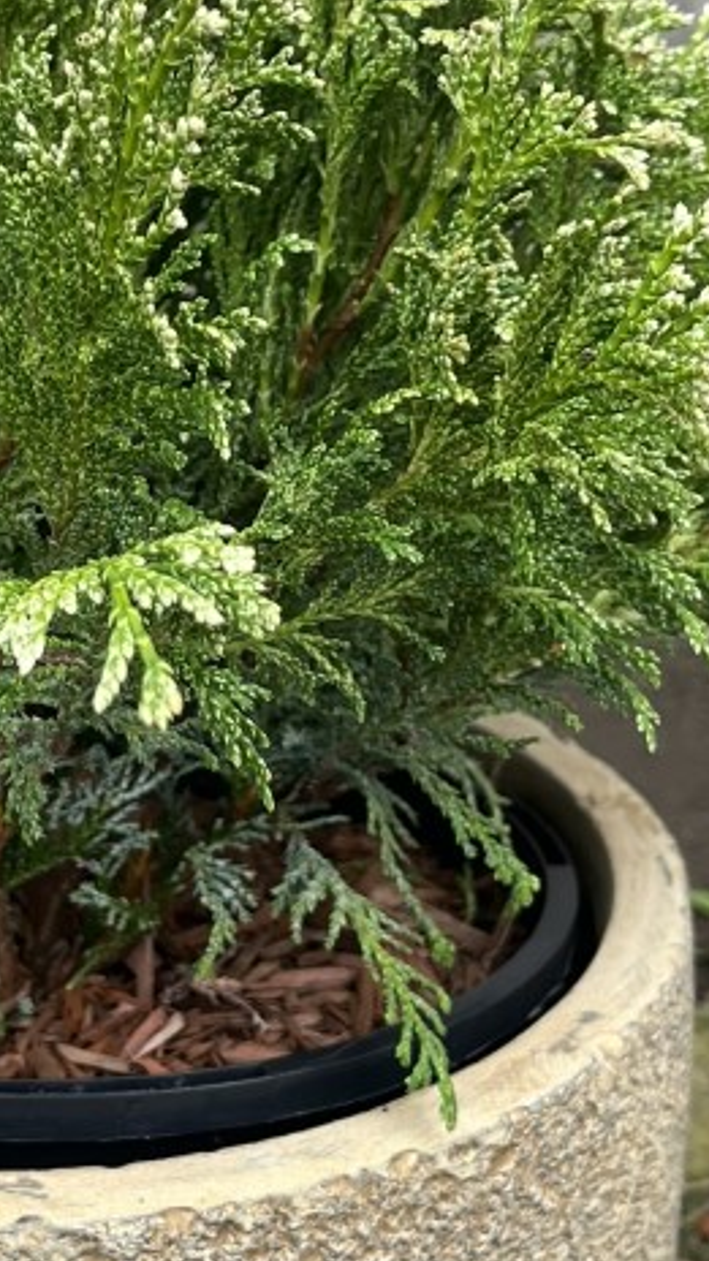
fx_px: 2206
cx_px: 120
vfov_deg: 31.9
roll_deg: -2.7
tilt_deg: -22.2
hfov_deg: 18.1
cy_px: 630
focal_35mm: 66
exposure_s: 1/275
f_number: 1.6
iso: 40
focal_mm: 5.1
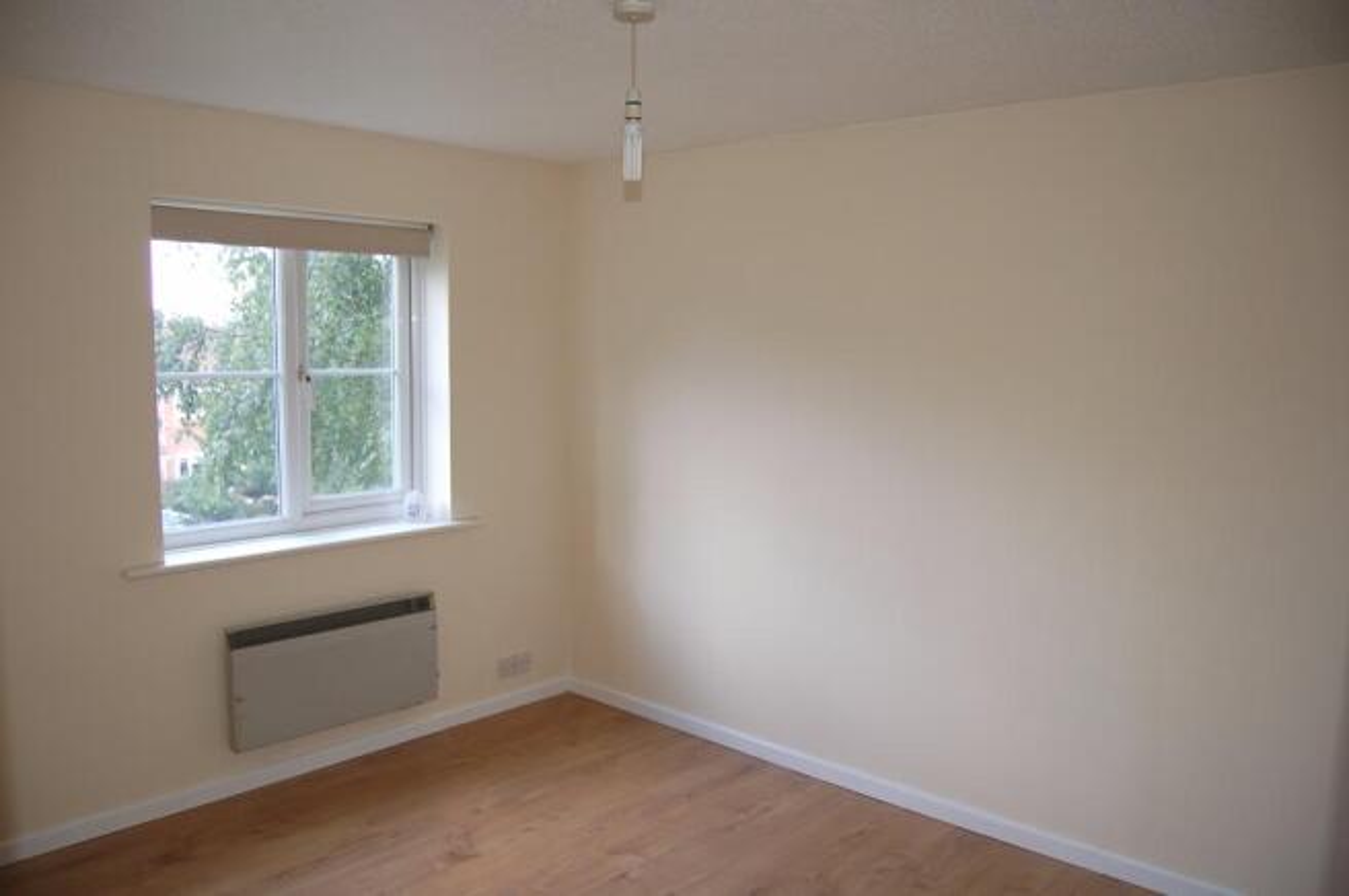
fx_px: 1011
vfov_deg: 47.8
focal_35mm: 27
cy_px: 448
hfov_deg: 67.4
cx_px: 674
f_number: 3.5
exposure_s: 1/60
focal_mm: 18
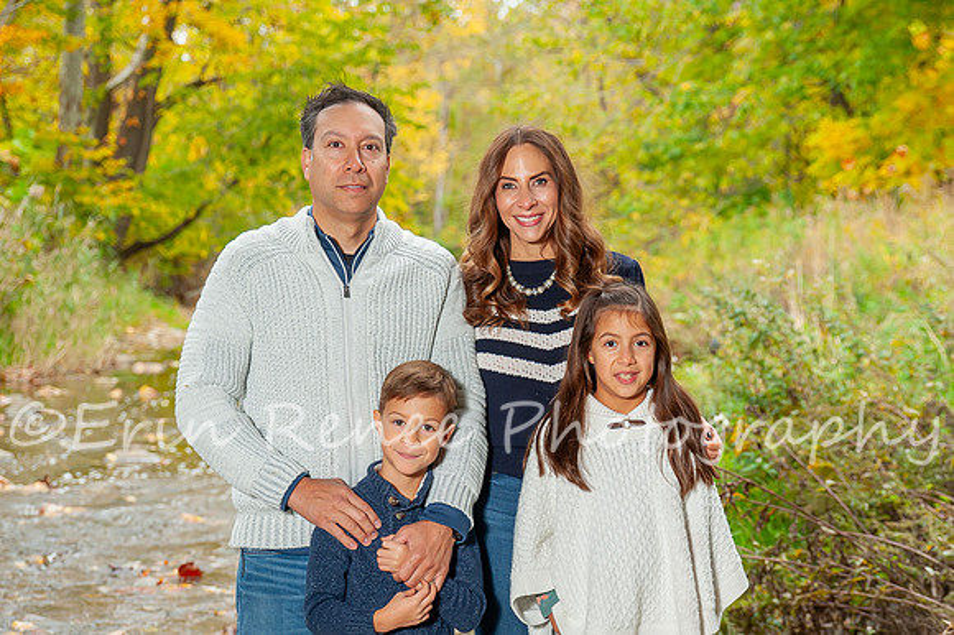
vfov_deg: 18.9
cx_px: 511
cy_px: 342
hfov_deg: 28.0
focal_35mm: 72
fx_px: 1911
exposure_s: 1/125
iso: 400
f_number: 3.2
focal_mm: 52
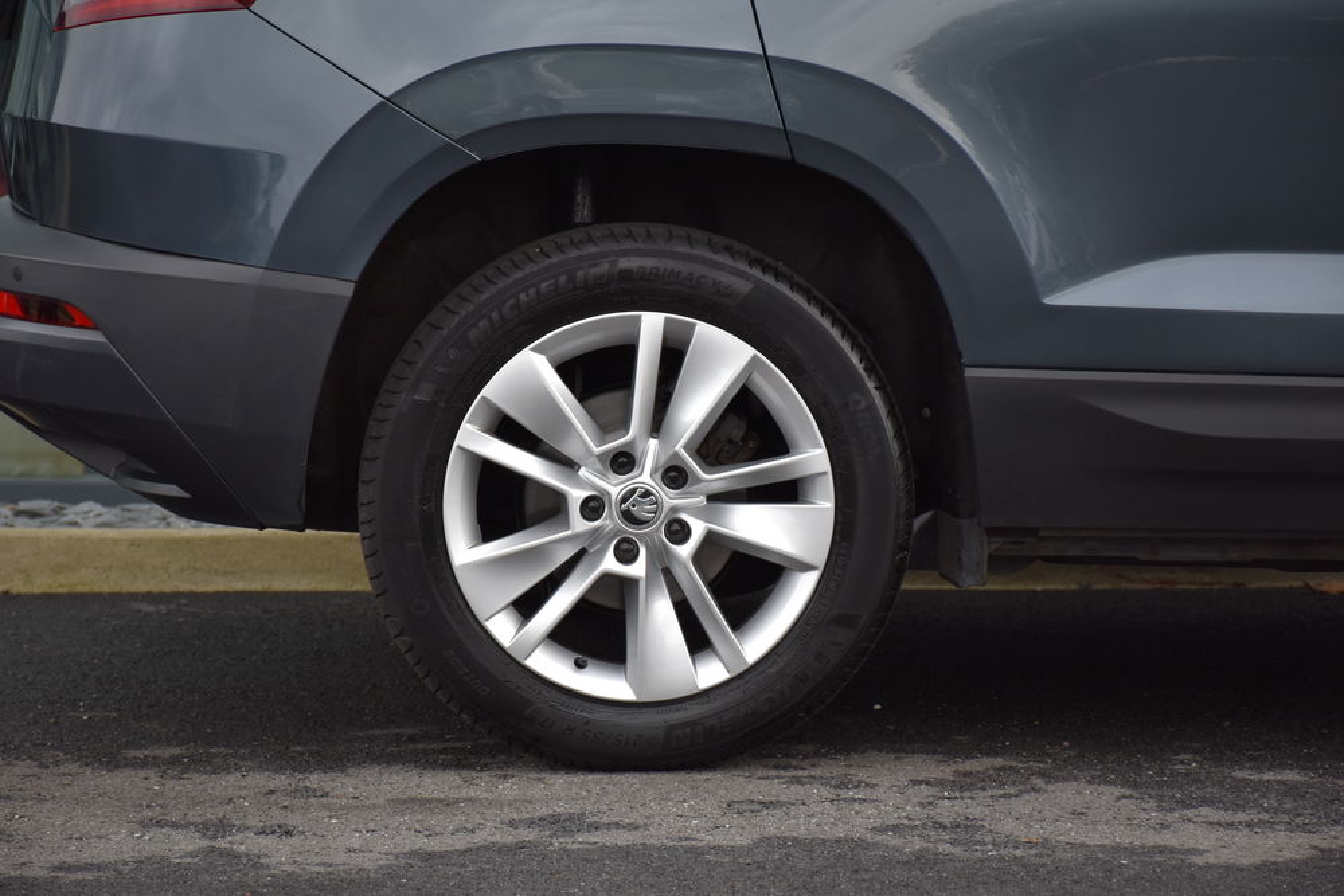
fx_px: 5600
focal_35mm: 150
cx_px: 672
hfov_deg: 13.7
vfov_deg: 9.2
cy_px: 448
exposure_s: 1/250
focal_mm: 100
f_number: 5.6
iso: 400
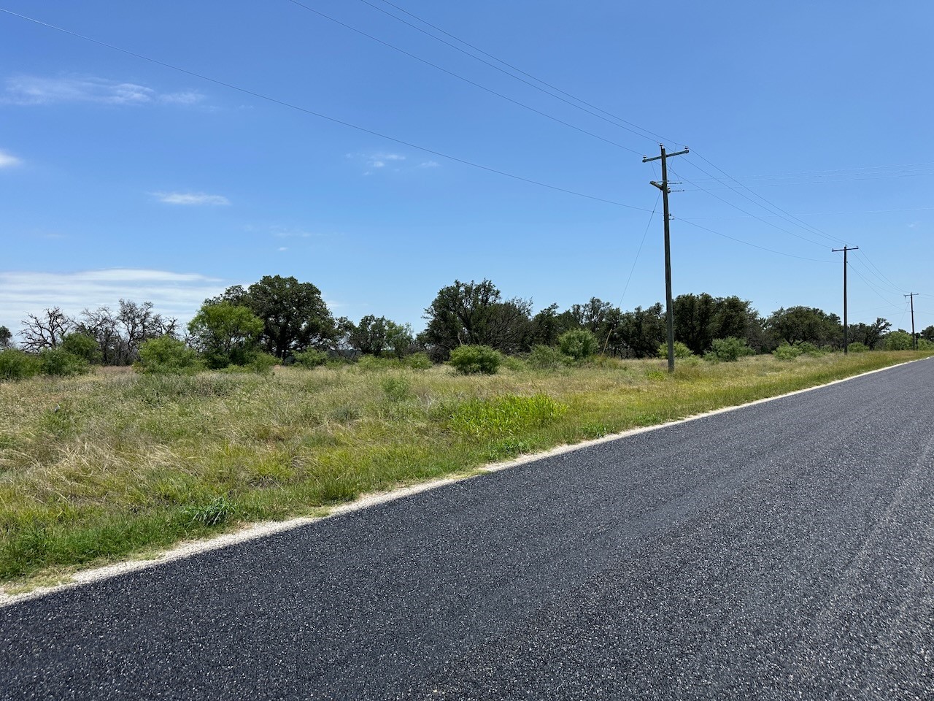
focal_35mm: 24
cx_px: 467
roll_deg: -0.4
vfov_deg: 56.8
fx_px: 648
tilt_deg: -0.5
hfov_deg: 71.6
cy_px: 350
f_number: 1.78
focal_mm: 6.86
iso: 80
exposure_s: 1/6211
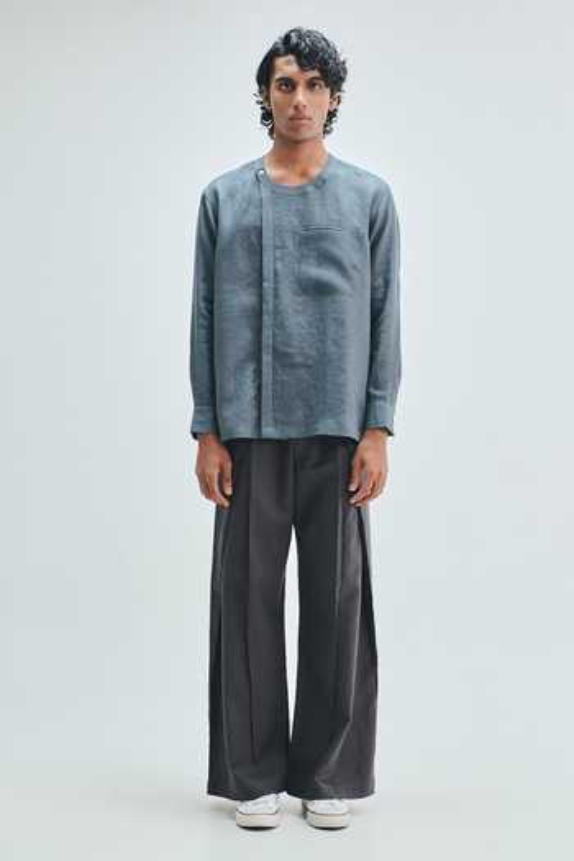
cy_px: 430
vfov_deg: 34.5
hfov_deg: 23.4
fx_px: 1387
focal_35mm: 58
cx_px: 287
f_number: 8
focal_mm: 58
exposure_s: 1/125
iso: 400
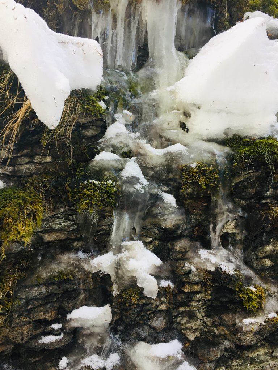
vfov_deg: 61.7
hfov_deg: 48.2
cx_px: 139
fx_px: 311
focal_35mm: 29
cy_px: 185
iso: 32
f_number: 2.2
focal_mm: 4.15
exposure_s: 1/100
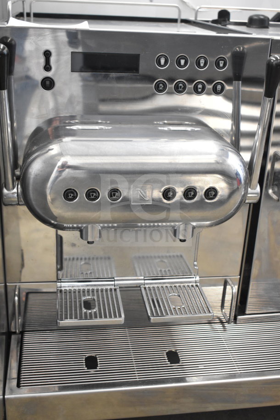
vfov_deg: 43.6
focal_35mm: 45
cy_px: 210
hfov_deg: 29.9
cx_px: 140
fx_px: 525
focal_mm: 30
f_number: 4.2
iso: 2200
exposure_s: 1/50
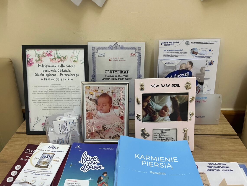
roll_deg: +1.2
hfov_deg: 67.3
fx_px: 186
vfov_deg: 53.1
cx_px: 124
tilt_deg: -30.4
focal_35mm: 26
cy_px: 93
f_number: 1.6
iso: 500
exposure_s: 1/60
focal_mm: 5.1
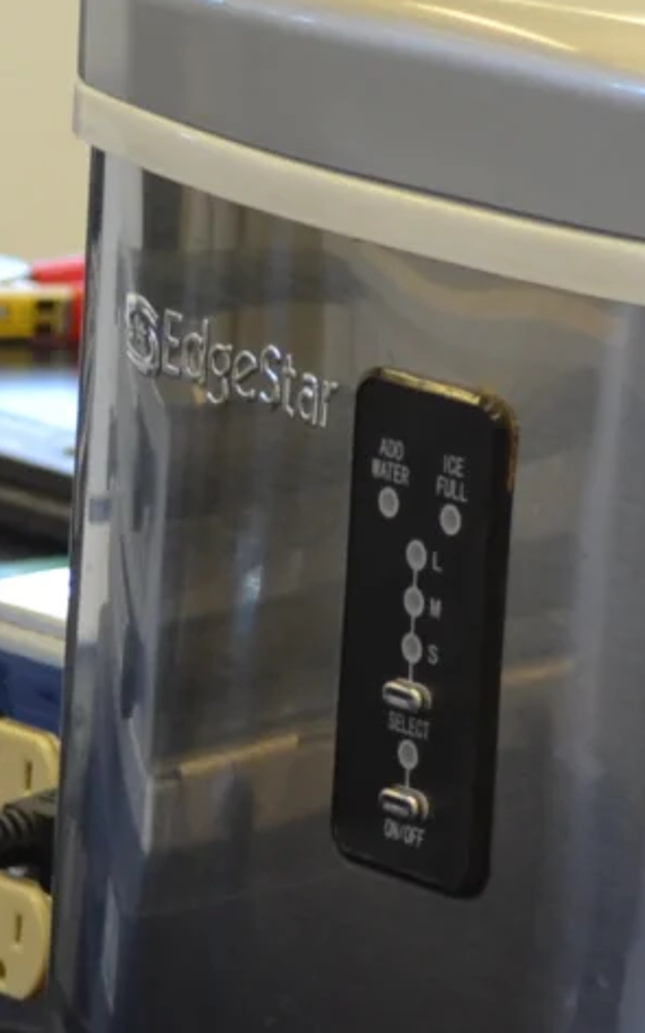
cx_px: -282
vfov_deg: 8.4
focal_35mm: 249
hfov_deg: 5.2
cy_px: 879
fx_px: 7003
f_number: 4.5
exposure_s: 1/60
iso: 400
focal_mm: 30
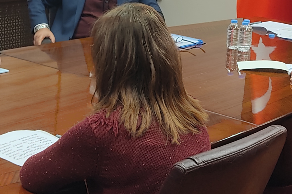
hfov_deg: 21.9
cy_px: 36
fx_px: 754
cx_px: 138
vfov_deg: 14.6
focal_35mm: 93
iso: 142
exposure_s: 1/33
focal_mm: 4.74
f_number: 1.79
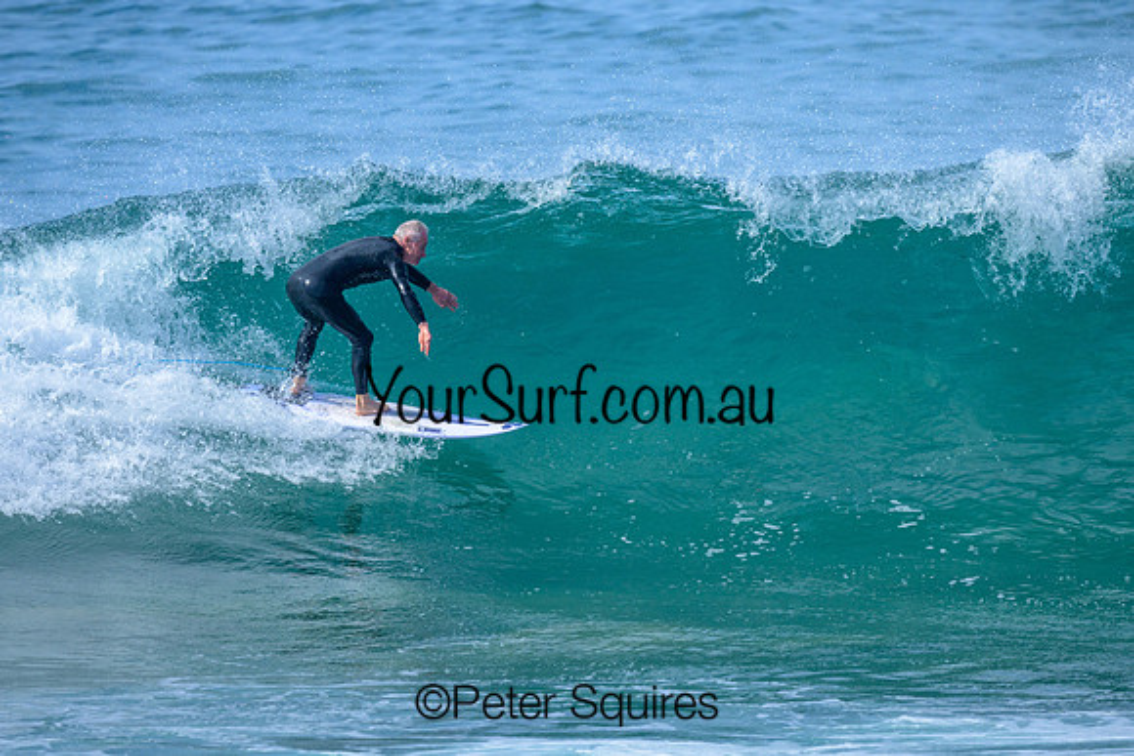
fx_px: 32138
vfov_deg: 1.3
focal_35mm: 1020
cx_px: 557
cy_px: 346
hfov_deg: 2.0
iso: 360
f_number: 6.3
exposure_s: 1/2000
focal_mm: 800
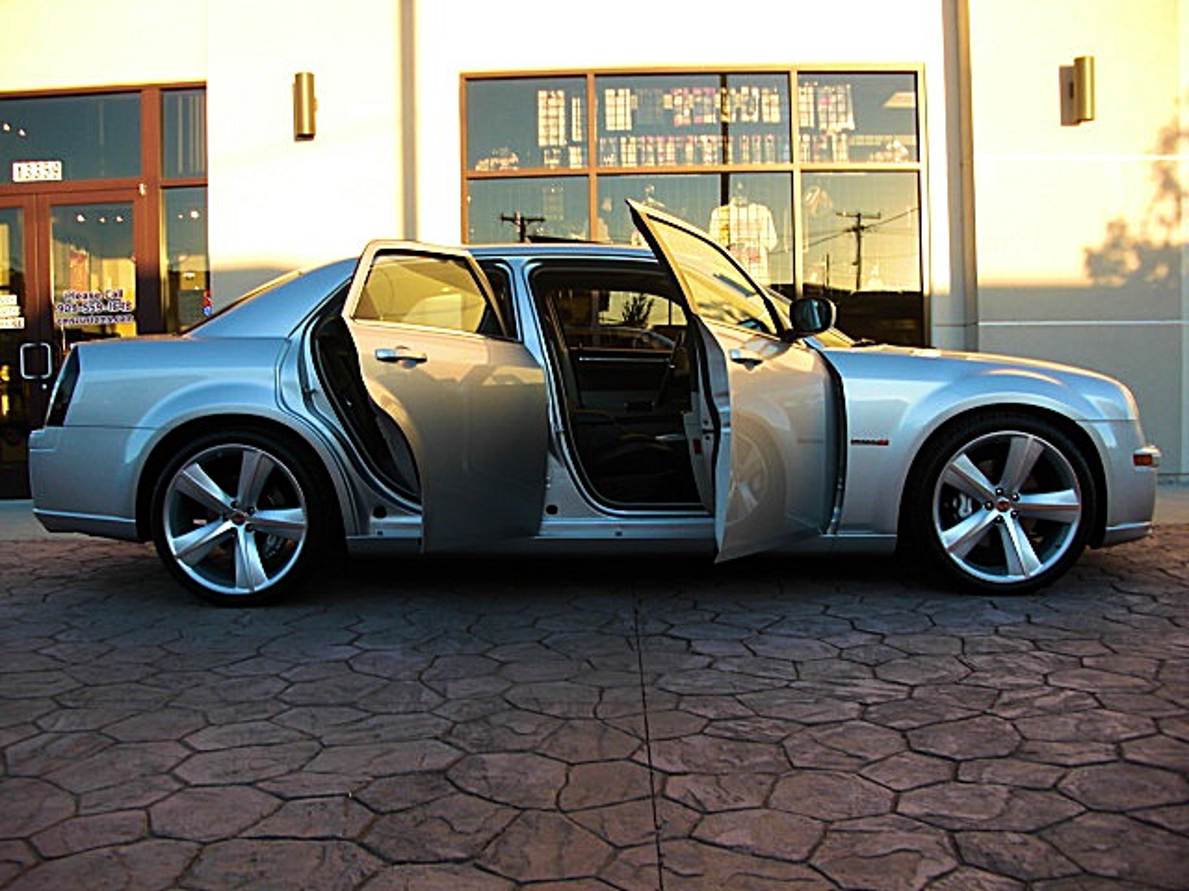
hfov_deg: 51.4
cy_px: 446
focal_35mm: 36
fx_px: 1237
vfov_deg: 39.7
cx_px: 594
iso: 50
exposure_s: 1/100
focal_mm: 6.3
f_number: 2.8
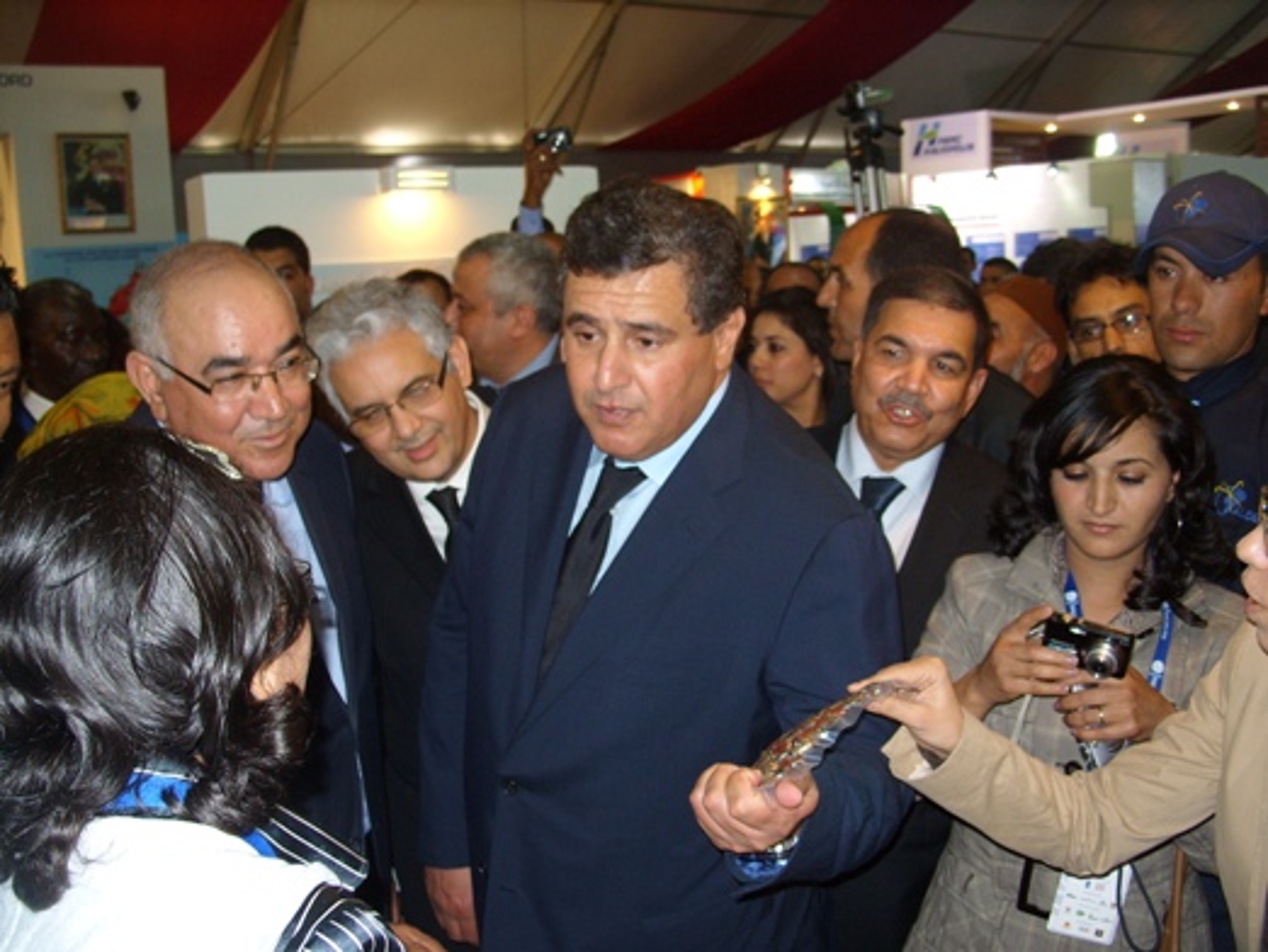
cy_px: 476
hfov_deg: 49.0
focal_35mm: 38
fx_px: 1393
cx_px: 634
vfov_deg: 37.7
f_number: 2.8
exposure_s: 1/30
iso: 200
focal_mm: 7.8
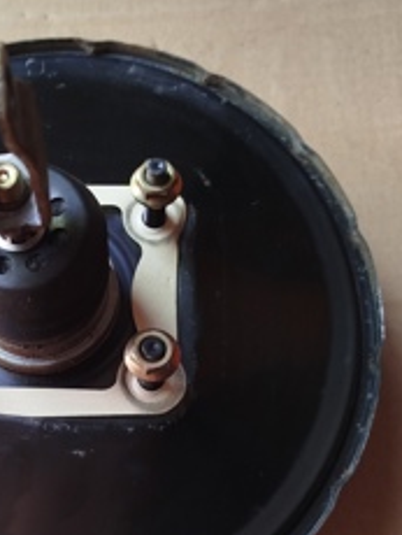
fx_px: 773
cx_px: 30
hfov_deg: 27.9
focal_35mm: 50
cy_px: 347
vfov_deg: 37.8
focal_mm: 5.31
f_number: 1.7
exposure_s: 1/33
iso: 100
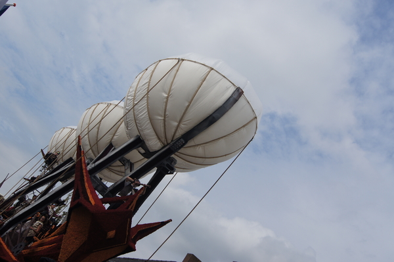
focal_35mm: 39
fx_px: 426
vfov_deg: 34.2
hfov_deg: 49.6
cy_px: 131
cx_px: 197
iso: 200
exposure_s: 1/2000
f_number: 5.6
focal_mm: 26
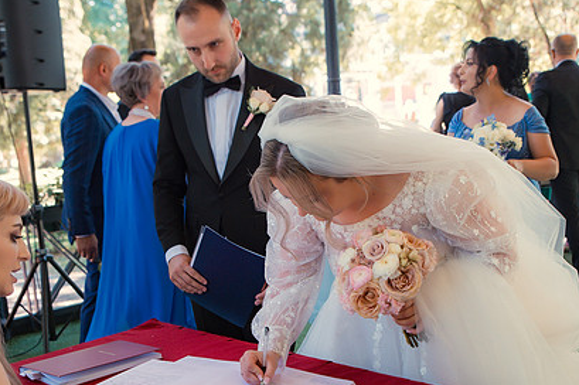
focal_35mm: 51
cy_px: 246
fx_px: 820
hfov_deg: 38.9
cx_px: 295
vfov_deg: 26.3
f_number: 3.5
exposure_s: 1/125
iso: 500
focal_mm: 31
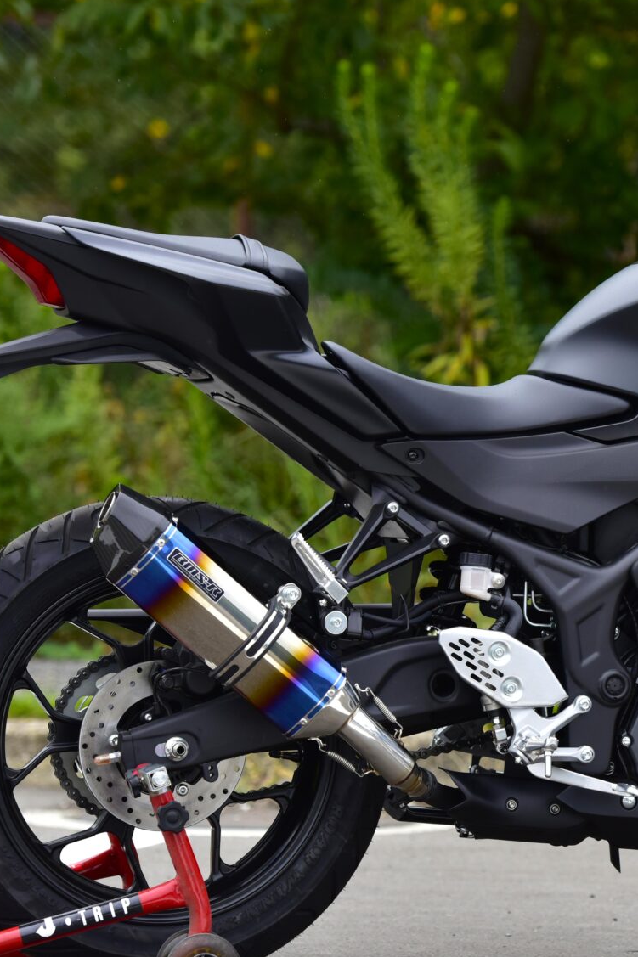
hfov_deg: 6.7
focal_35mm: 206
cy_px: 529
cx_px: 580
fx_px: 5477
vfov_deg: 10.0
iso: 250
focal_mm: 116
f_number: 4
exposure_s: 1/1250
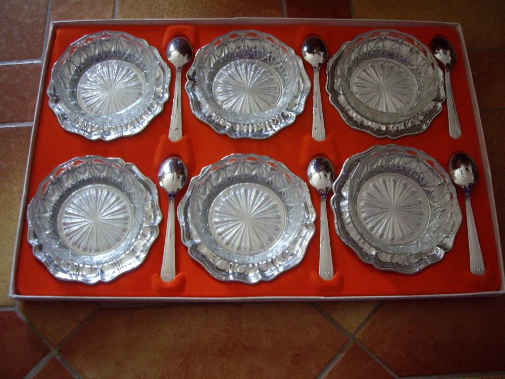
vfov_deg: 37.7
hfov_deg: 49.0
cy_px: 190
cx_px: 252
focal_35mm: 38
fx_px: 554
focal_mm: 6.2
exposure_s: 1/6
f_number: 2.7
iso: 200
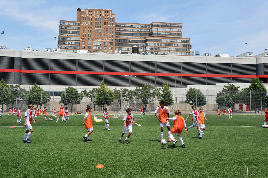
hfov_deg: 54.5
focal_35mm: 35
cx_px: 134
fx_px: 260
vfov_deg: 37.8
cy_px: 89
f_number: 13
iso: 320
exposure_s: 1/250
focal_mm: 35
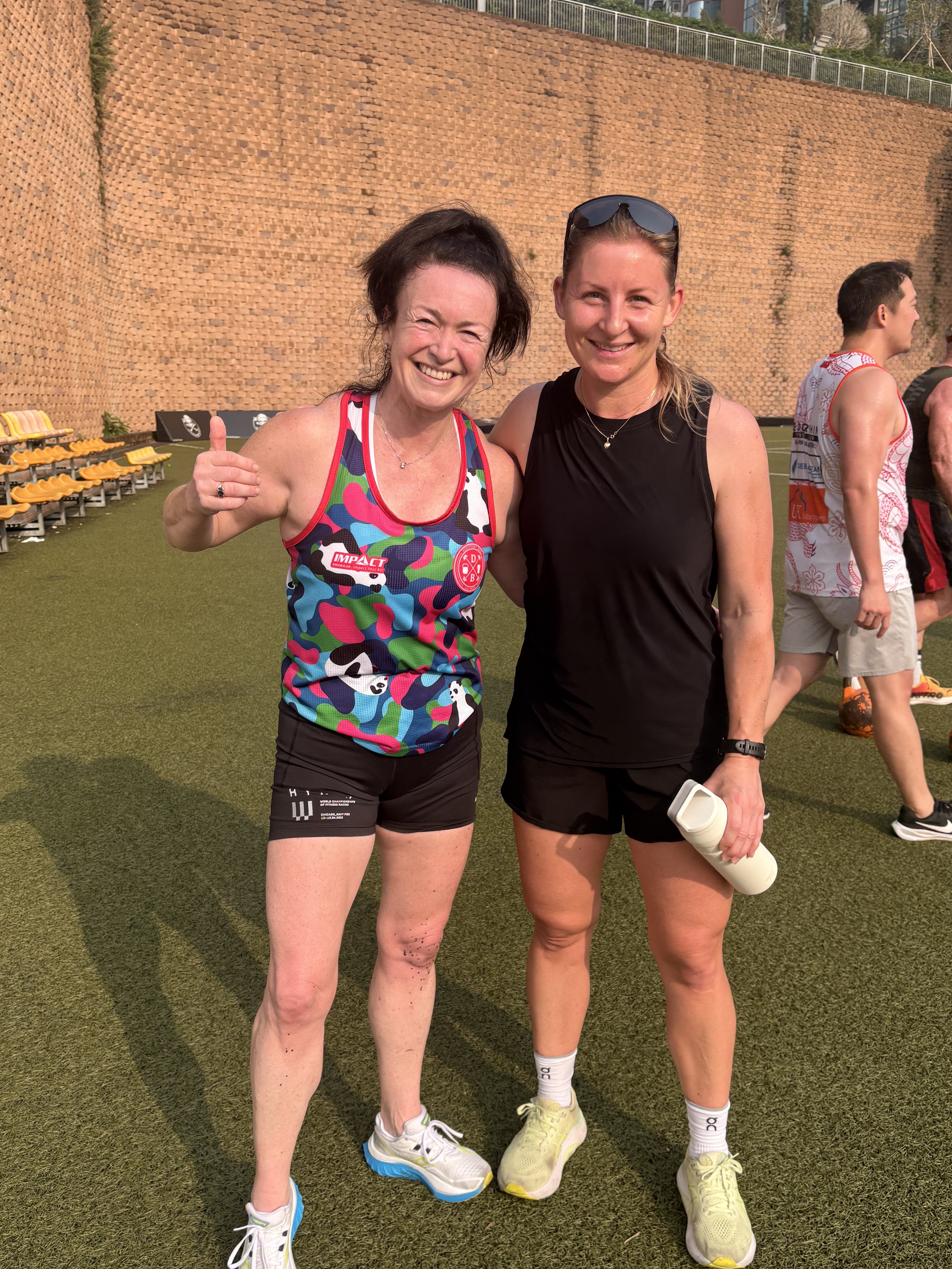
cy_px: 660
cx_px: 483
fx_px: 1137
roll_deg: +0.8
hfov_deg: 45.4
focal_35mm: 31
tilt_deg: -14.2
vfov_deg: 58.3
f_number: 1.6
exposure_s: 1/2075
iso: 50
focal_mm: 5.96
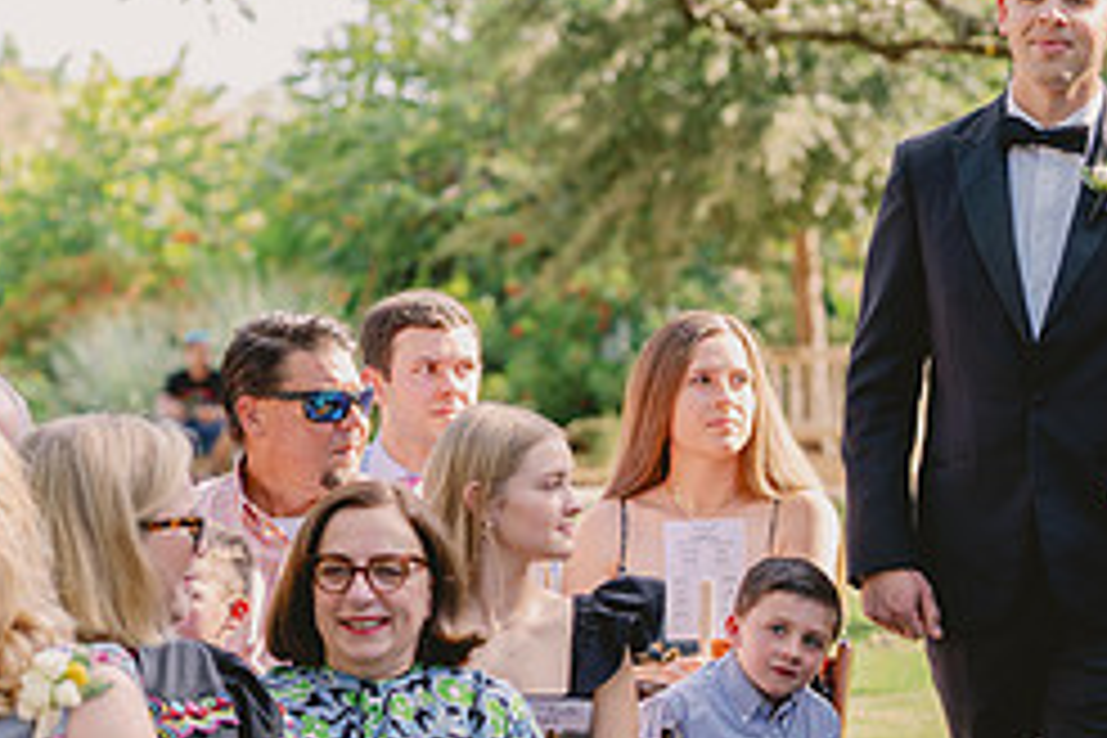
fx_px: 7718
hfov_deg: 8.1
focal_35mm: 251
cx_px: 1238
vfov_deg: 5.5
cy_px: 479
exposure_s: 1/250
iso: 200
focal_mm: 103
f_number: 4
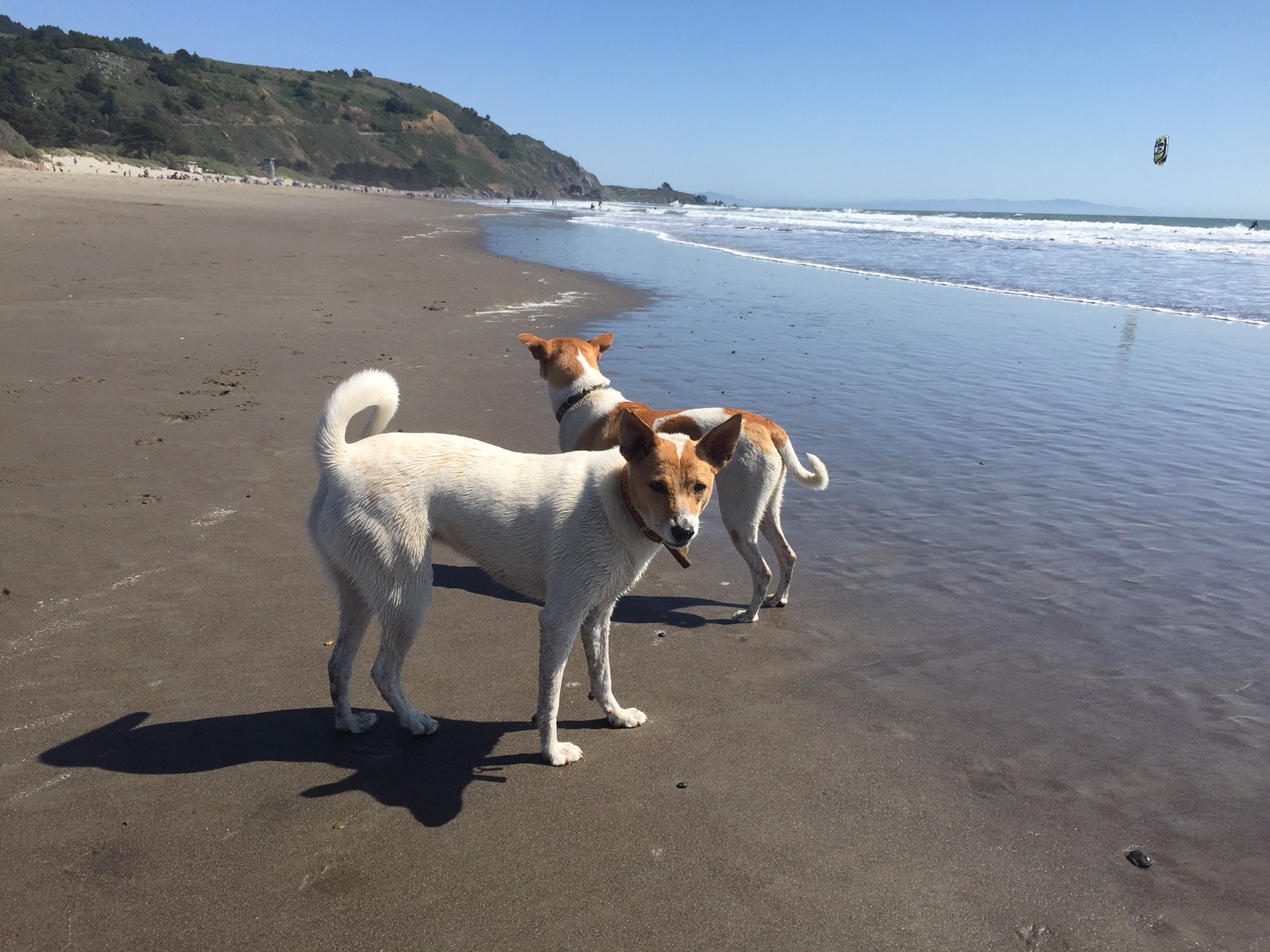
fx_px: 1064
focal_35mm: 29
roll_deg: -0.6
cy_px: 476
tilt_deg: -13.6
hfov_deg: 61.7
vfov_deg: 48.2
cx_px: 635
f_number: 2.2
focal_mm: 4.15
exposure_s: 1/2825
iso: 32
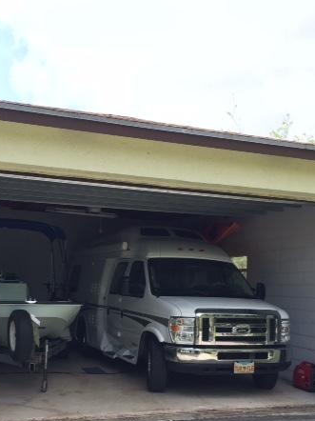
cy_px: 288
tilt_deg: -1.0
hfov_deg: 34.3
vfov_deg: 44.0
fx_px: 510
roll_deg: -0.9
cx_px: 138
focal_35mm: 42
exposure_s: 1/373
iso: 32
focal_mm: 4.15
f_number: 2.2
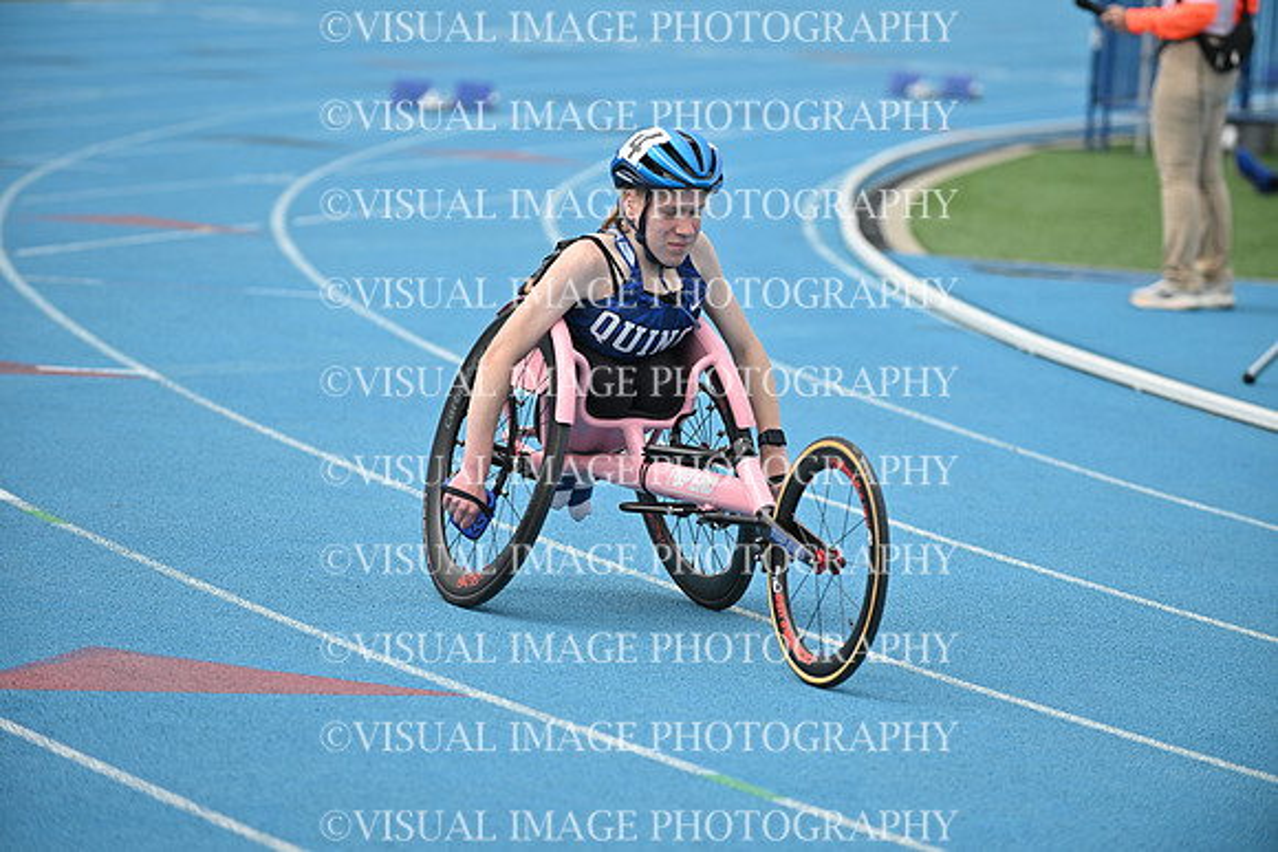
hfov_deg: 11.7
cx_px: 639
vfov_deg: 7.9
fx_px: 6214
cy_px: 426
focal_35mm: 175
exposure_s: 1/3200
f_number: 3.5
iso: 250
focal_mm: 175
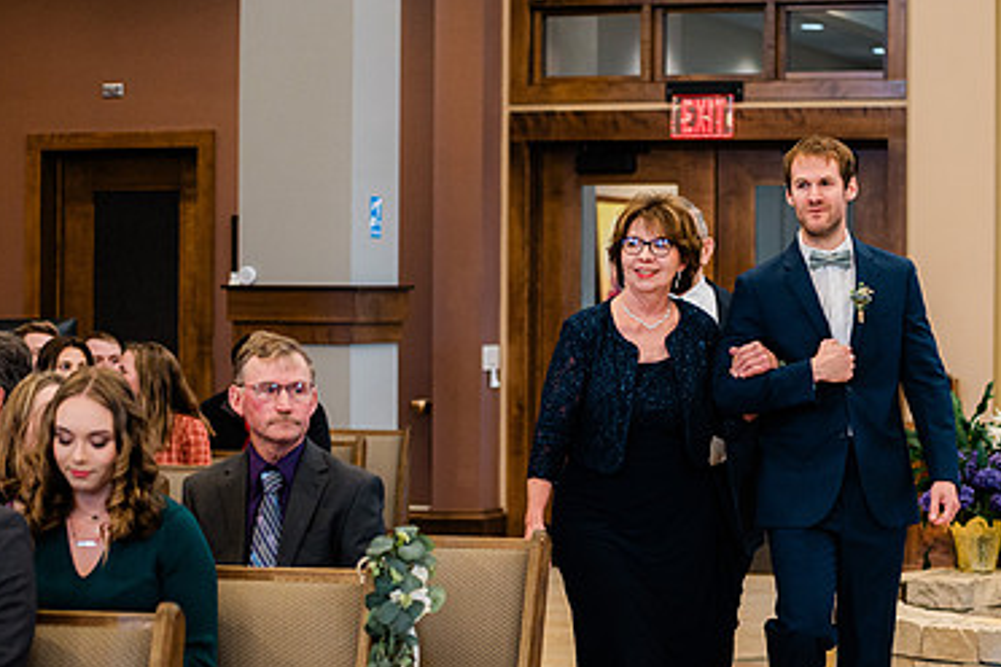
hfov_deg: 18.7
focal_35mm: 109
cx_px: 678
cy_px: 489
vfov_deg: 12.5
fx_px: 3031
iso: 1600
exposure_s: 1/250
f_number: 2.8
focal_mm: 70
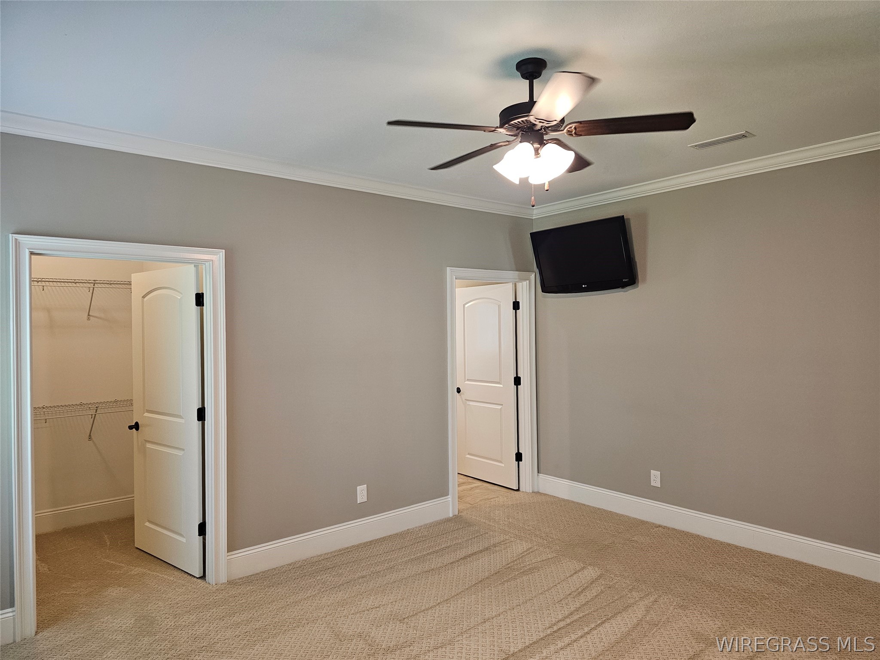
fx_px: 585
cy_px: 330
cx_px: 440
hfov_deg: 73.9
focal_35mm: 23
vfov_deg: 58.9
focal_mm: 6.3
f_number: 1.7
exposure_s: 1/120
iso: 250
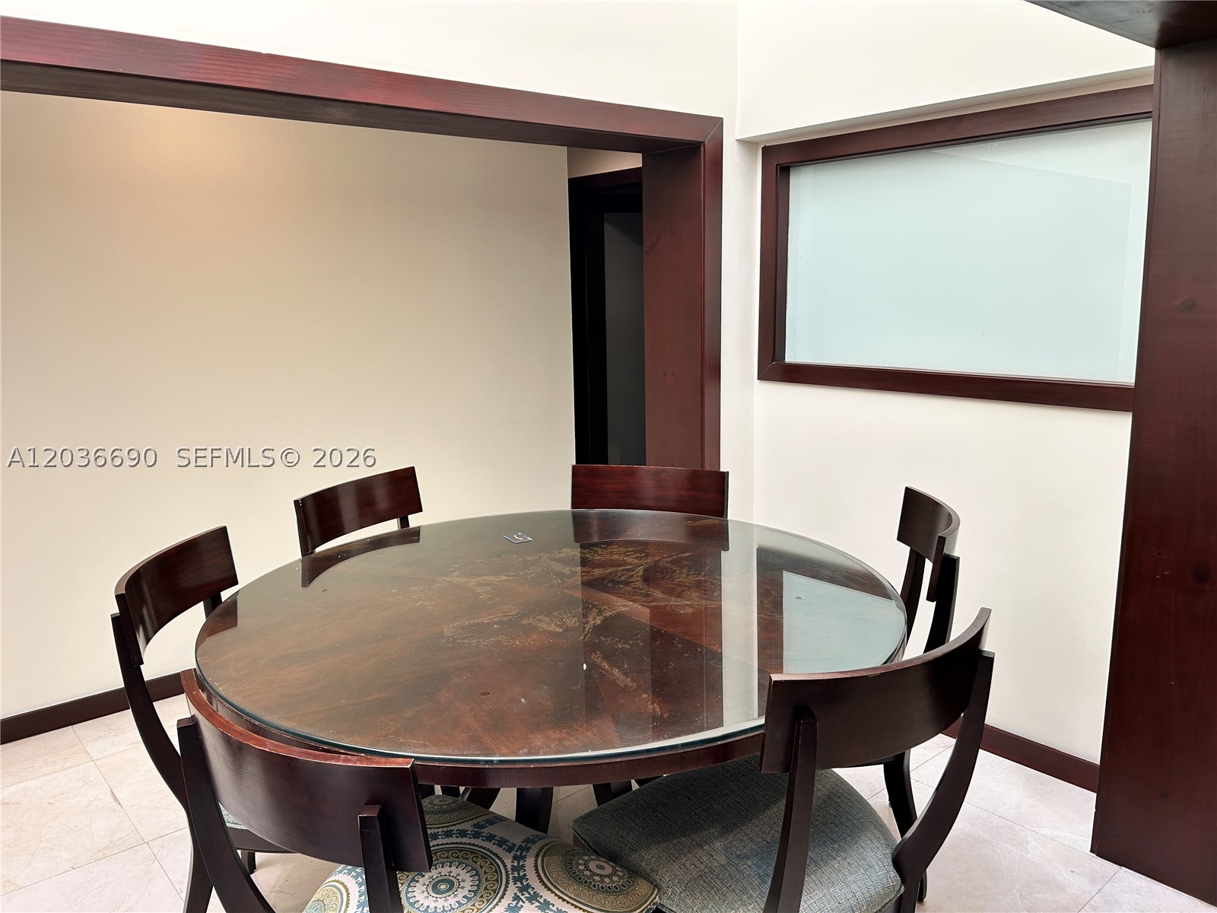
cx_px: 608
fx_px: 914
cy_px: 456
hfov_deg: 67.3
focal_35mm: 26
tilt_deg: -10.1
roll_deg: +1.3
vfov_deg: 53.1
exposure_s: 1/120
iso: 64
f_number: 1.5
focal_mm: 5.7
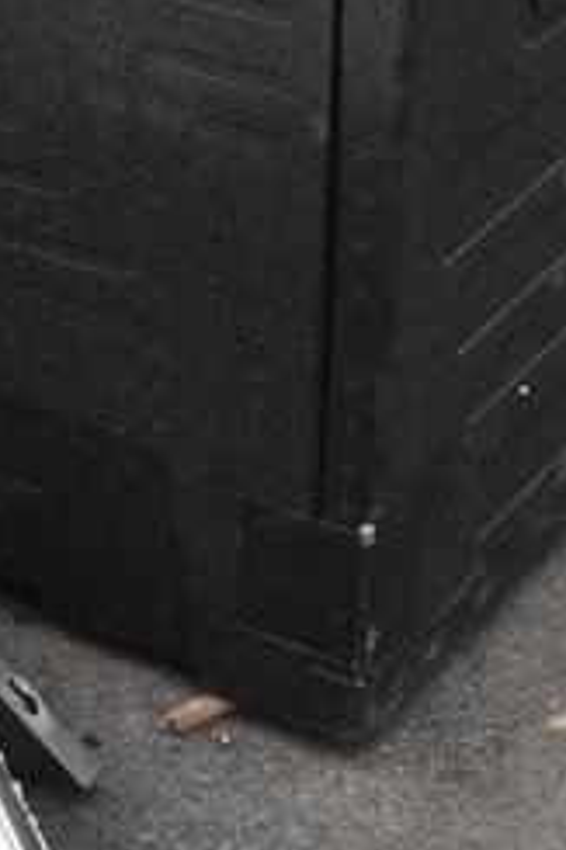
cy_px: 1108
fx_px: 3043
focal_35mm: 129
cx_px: -399
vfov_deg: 15.2
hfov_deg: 10.1
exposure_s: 1/160
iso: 200
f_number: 6.3
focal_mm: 23
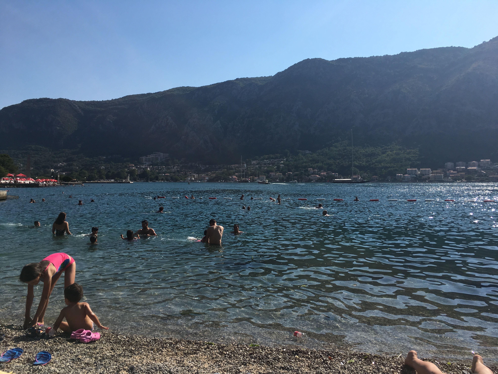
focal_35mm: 29
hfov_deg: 61.7
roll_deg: -0.2
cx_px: 249
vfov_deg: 48.2
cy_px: 187
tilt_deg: -0.6
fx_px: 417
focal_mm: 4.15
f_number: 2.2
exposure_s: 1/3077
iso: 25
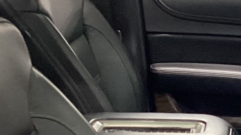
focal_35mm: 150
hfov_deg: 13.8
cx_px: 304
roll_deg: +0.6
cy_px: 148
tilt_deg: -17.0
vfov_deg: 8.0
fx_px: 958
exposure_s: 1/33
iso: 320
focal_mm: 3.3
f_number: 2.4
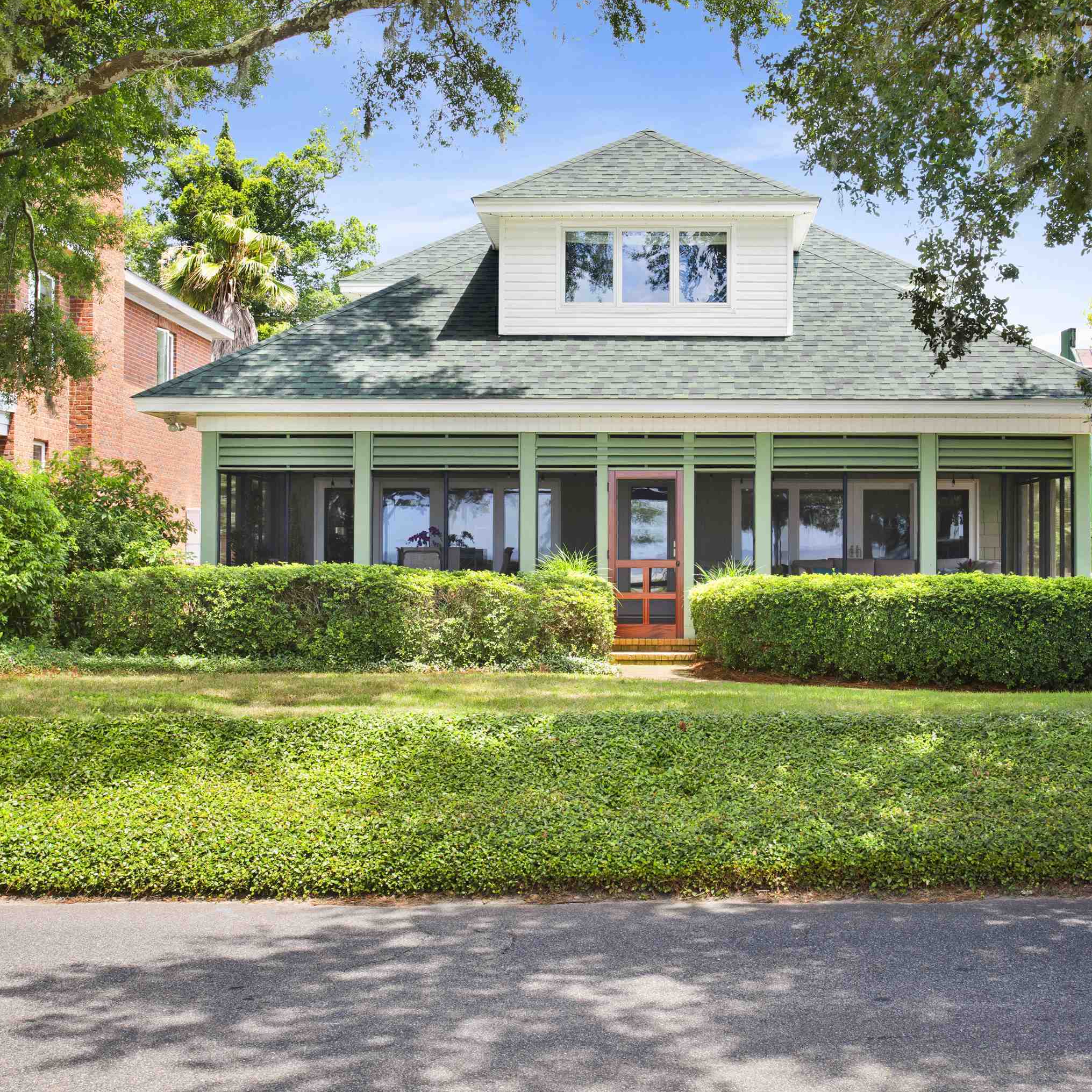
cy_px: 543
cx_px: 645
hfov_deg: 37.4
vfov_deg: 37.6
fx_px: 1606
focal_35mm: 45
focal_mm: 35
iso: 200
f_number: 11
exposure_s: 1/60
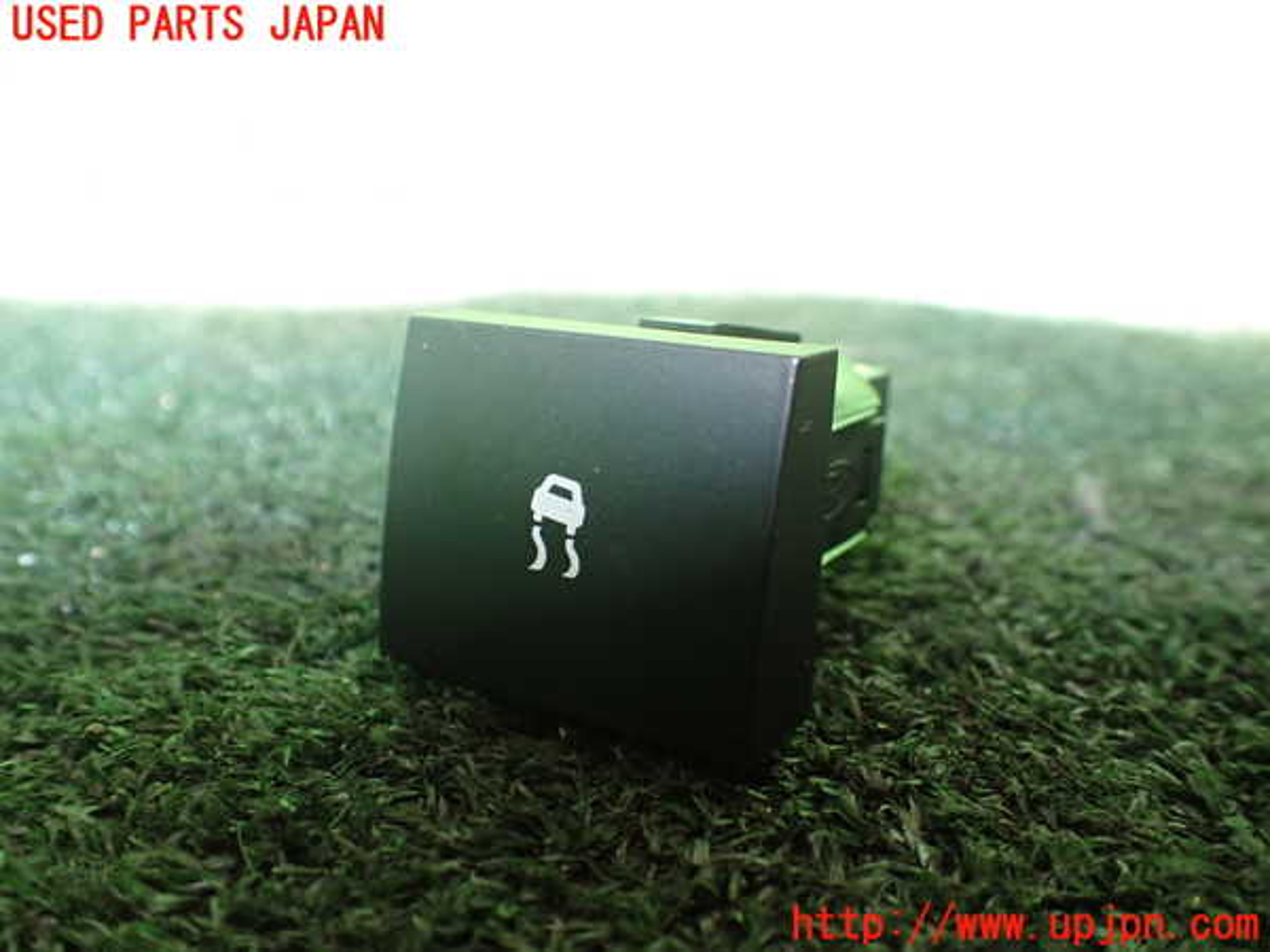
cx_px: 635
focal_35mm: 30
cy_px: 476
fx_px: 1101
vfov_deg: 46.8
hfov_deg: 60.0
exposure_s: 1/125
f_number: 2.3
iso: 500
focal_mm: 5.4
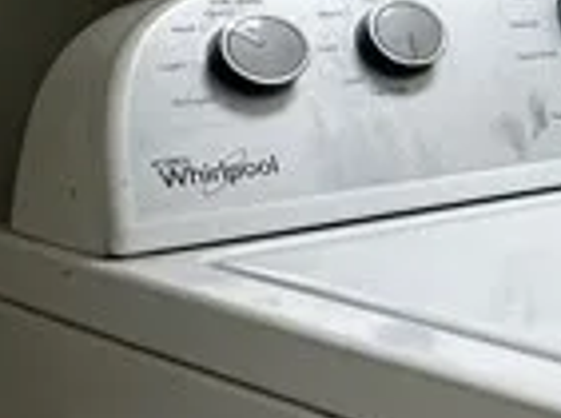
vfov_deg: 14.1
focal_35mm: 102
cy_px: -48
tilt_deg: -2.3
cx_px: 1349
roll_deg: +1.1
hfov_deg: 13.7
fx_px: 1649
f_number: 2.2
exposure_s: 1/100
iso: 100
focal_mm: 2.22
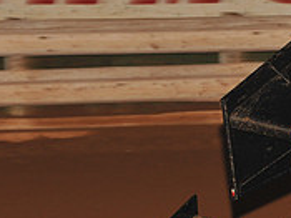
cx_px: 396
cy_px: 191
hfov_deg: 4.0
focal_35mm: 493
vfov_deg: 3.0
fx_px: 4142
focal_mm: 155
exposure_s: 1/250
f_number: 6.3
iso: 800
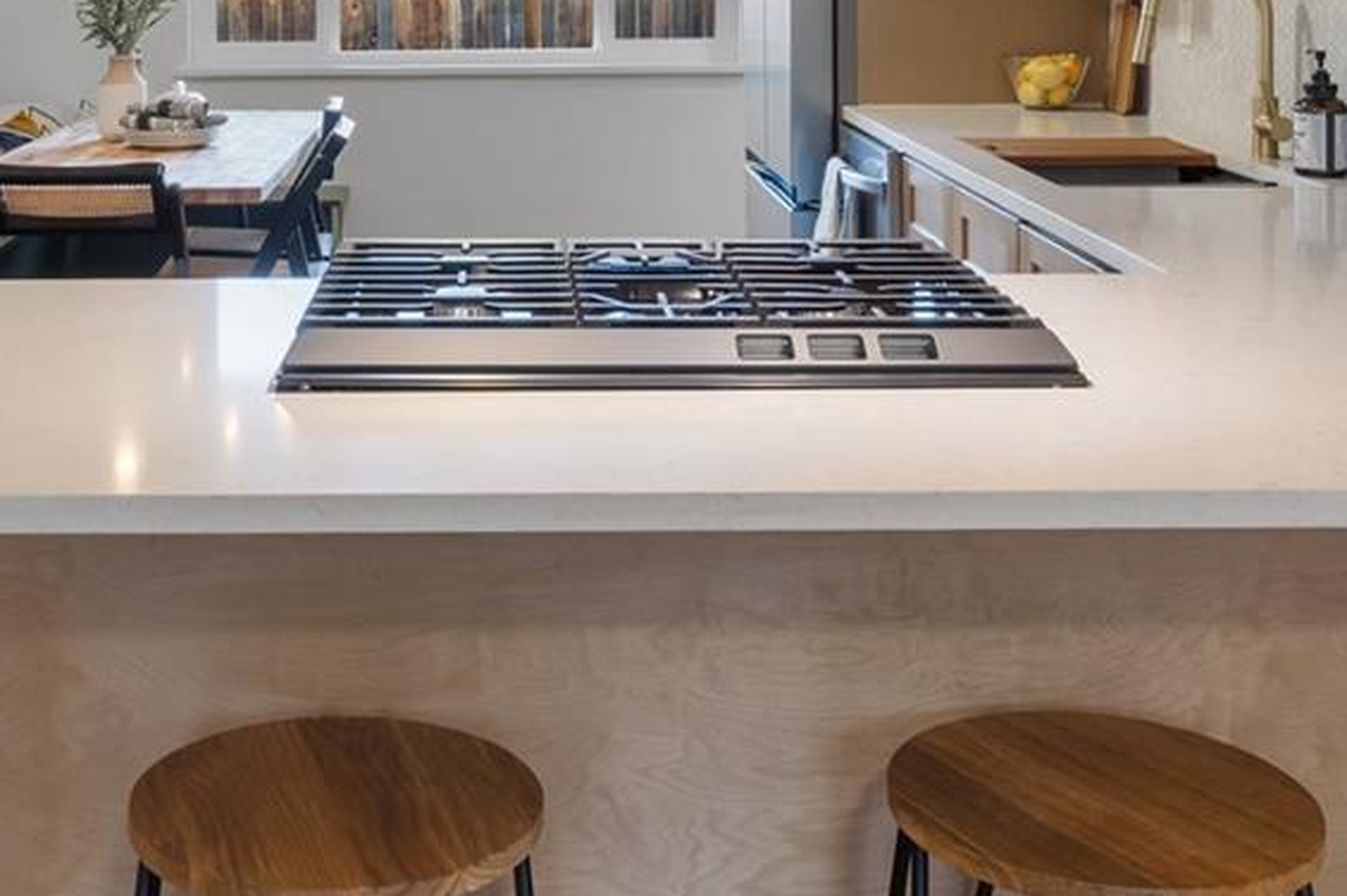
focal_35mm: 51
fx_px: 1907
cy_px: -41
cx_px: 477
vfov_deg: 24.9
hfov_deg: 38.6
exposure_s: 2
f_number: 9
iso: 100
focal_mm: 12
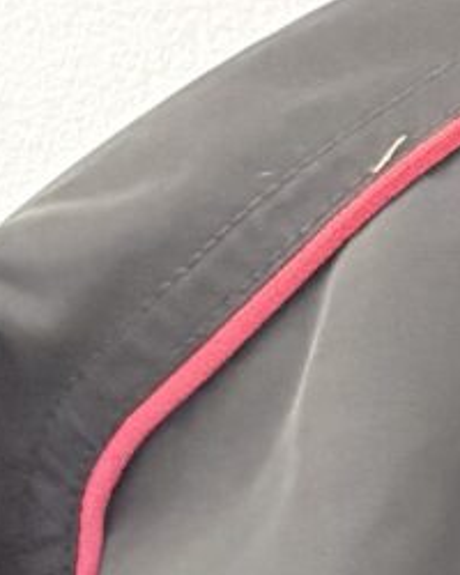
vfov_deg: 9.2
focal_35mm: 169
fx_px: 2876
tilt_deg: -15.7
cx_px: 1465
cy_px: 1693
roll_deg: -0.6
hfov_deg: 7.7
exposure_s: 1/33
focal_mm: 6.76
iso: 800
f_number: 1.78
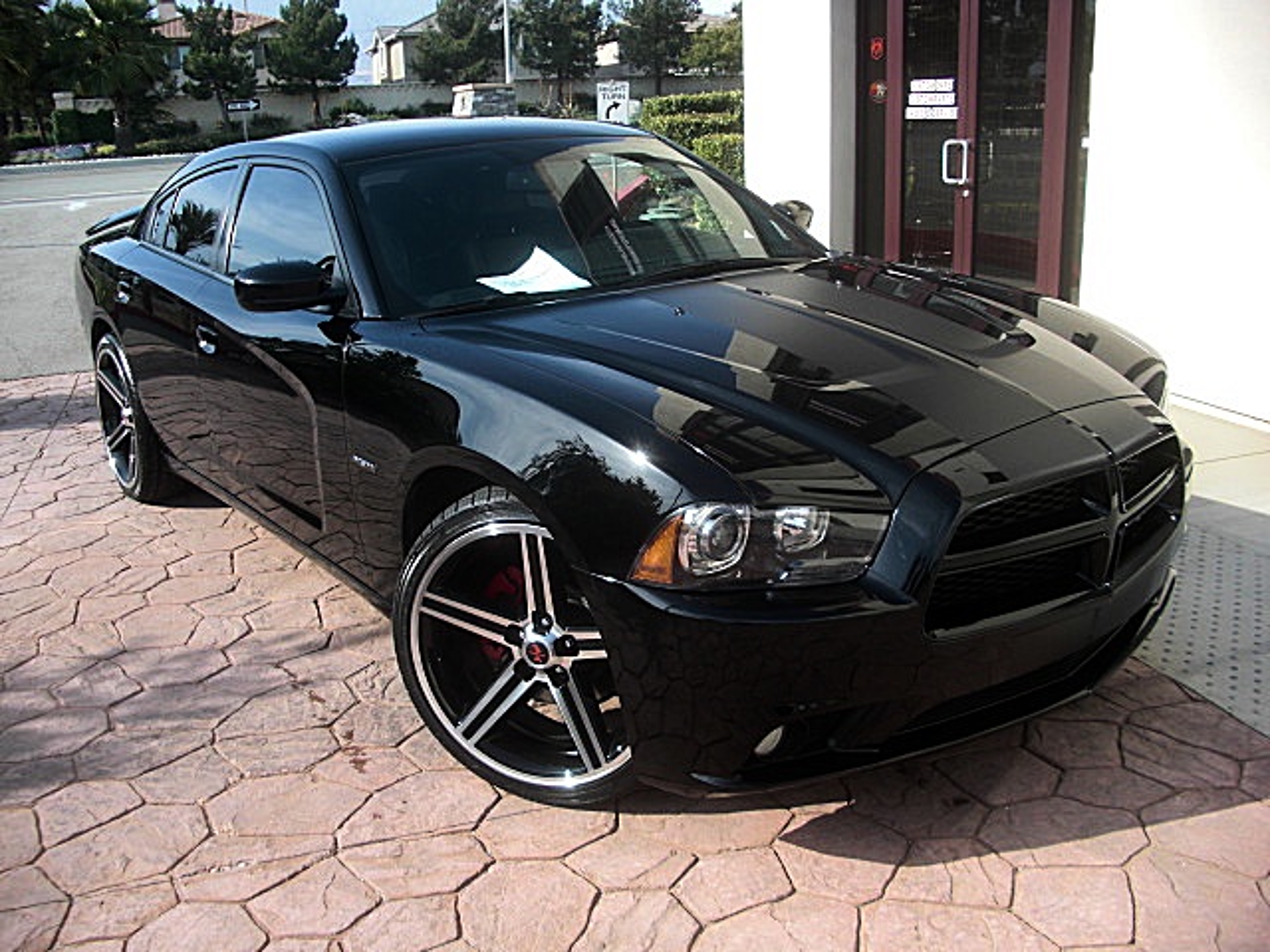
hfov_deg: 51.4
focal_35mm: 36
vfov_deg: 39.7
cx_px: 635
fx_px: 1321
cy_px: 476
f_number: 2.8
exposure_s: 1/320
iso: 50
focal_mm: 6.3
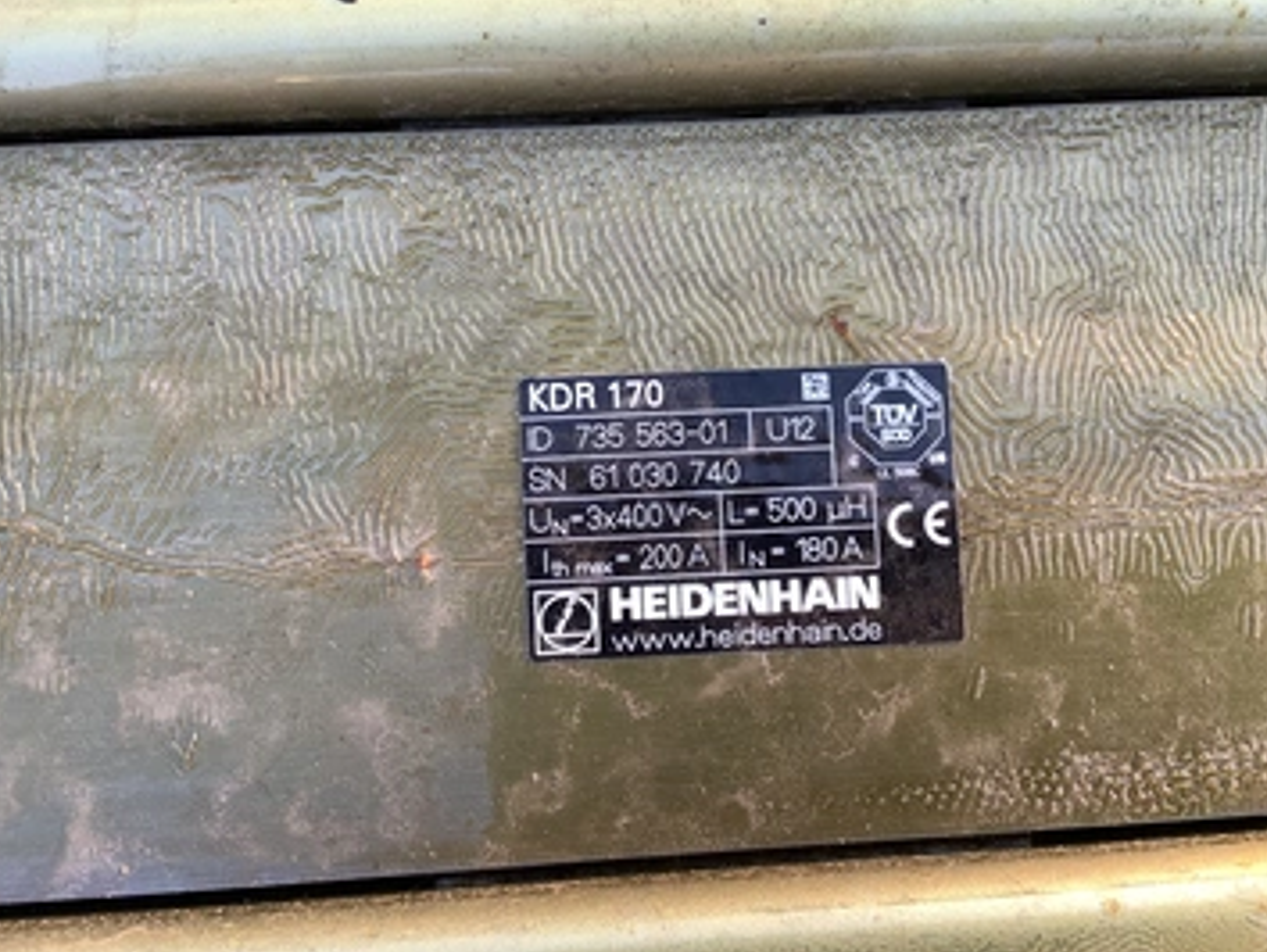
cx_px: 666
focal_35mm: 35
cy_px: 455
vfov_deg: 40.7
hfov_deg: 52.6
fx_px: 1282
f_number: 2.4
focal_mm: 3.3
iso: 32
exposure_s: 1/100
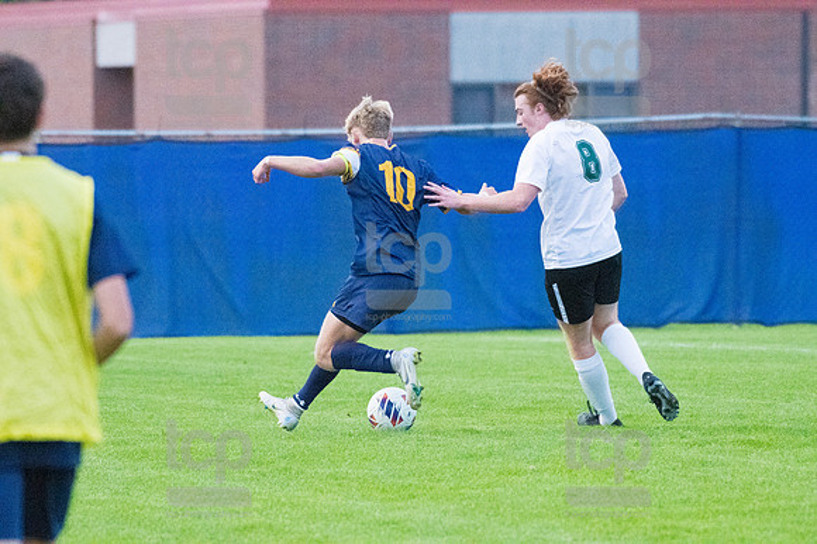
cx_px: 408
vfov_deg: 3.3
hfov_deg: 4.9
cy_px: 272
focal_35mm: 420
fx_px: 9526
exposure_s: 1/2000
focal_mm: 280
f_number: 5.6
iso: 6400
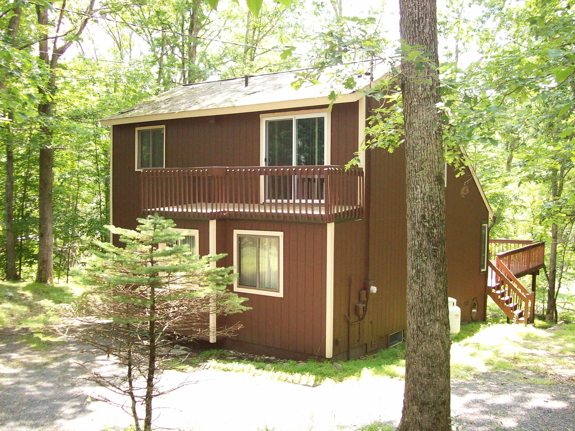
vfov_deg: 39.7
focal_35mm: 36
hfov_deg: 51.4
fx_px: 598
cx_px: 288
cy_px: 216
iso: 200
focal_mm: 6
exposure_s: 1/133
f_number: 2.7
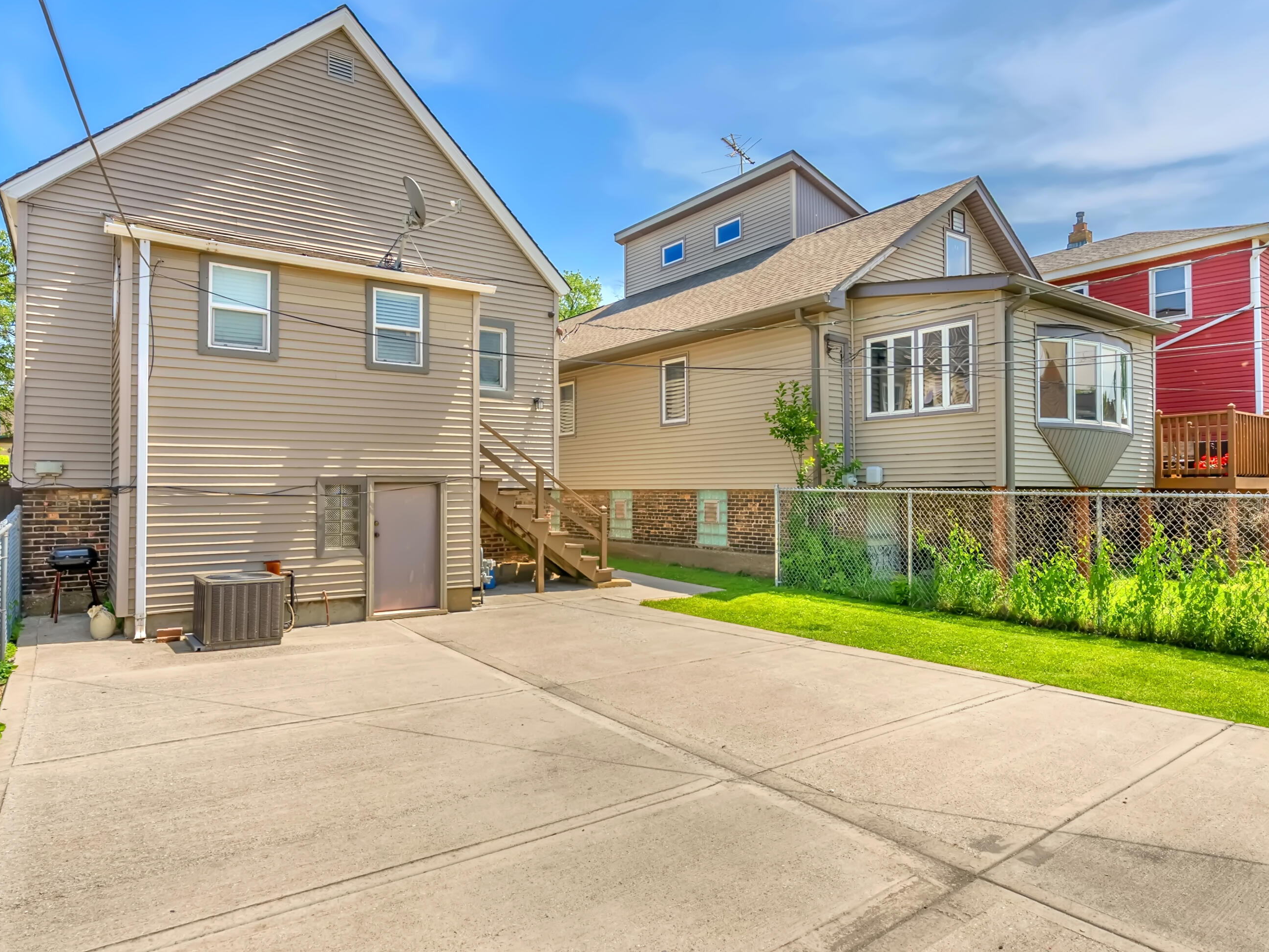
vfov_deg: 66.0
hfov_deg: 81.7
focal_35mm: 20
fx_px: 733
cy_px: 481
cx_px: 659
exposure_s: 1/200
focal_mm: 18
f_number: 8
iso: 320
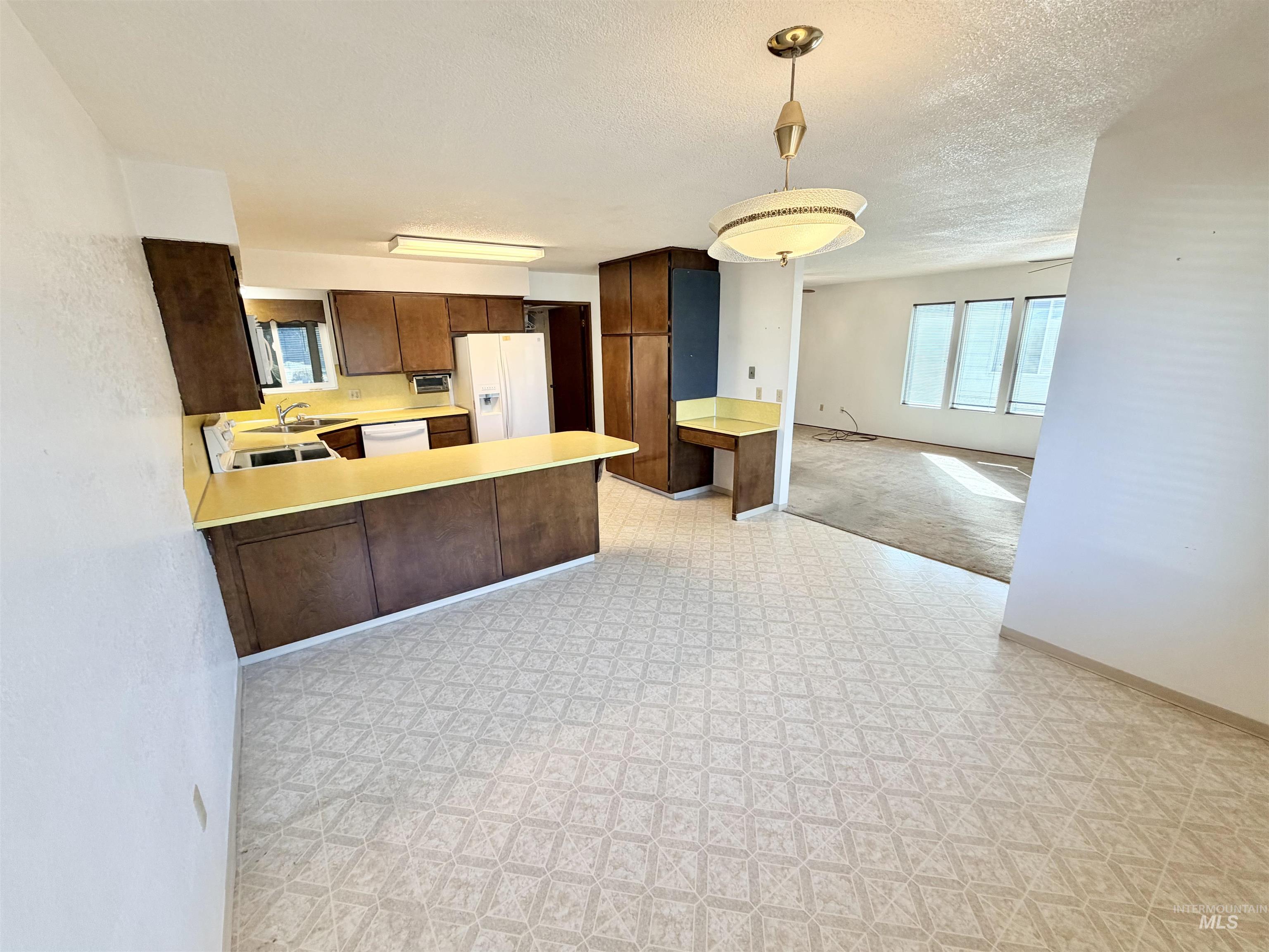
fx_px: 513
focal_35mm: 14
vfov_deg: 85.7
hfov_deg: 102.1
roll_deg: +1.4
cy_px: 476
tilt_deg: -15.6
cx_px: 634
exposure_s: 1/120
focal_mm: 2.22
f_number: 2.2
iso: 160
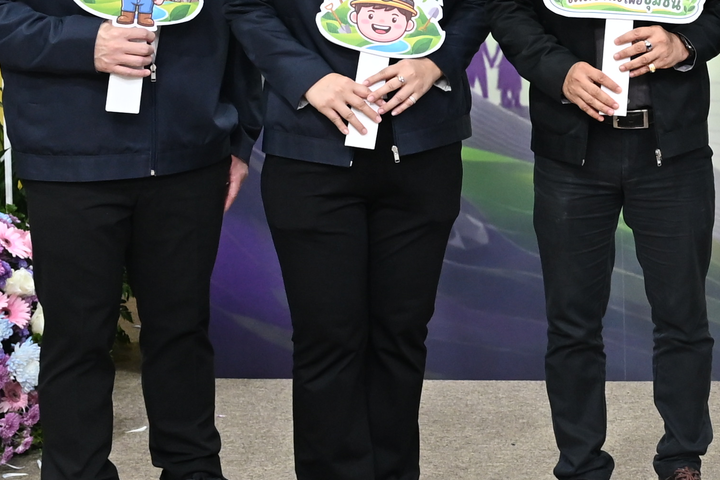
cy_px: 70
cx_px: 1042
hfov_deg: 19.0
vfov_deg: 14.1
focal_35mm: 96
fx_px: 1920
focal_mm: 24
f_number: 4
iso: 1600
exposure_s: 1/30
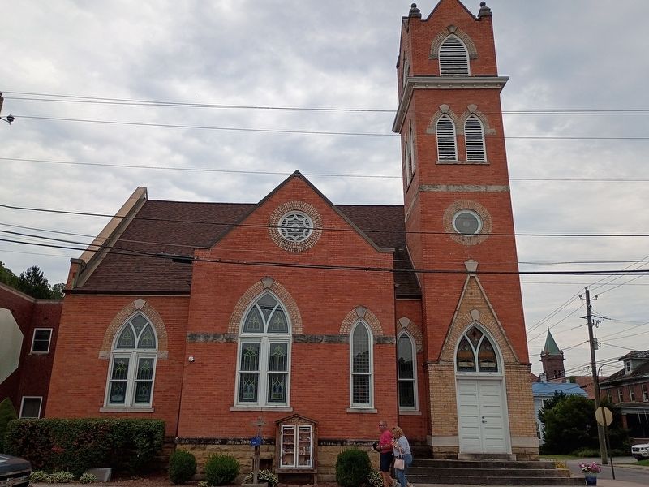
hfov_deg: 61.7
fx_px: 544
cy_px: 244
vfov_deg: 48.2
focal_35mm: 29
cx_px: 324
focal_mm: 4.27
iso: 105
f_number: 1.8
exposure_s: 1/1508
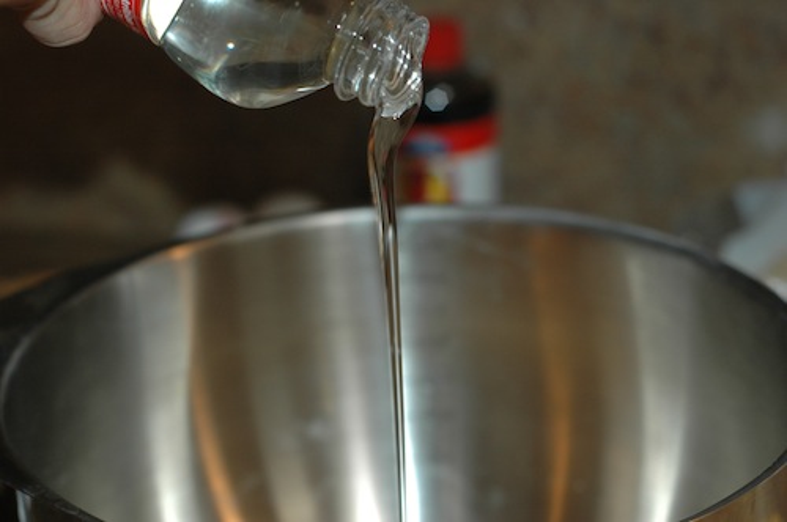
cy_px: 261
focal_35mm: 75
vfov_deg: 18.1
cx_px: 394
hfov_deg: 27.0
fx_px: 1637
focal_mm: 50
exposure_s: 1/60
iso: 400
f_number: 3.5
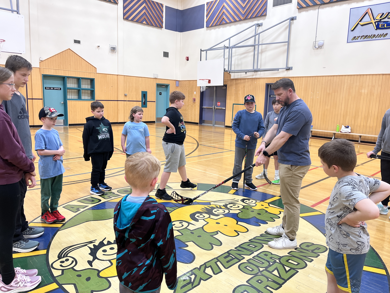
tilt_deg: -10.2
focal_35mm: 26
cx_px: 195
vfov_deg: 53.1
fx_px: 293
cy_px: 146
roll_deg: -2.0
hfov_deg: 67.3
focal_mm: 5.1
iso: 100
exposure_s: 1/121
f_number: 1.6
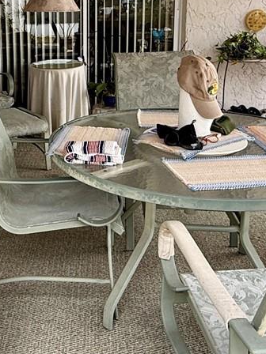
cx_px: 40
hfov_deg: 28.3
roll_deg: +1.6
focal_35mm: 50
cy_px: 109
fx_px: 512
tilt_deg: -12.3
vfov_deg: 37.6
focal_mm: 2.22
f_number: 2.2
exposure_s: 1/99
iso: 100
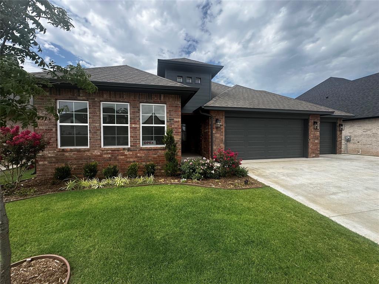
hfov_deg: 102.1
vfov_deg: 85.7
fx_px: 153
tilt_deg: -0.9
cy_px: 142
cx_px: 190
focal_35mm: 14
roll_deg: +0.8
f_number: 2.2
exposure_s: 1/831
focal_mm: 2.22
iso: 40
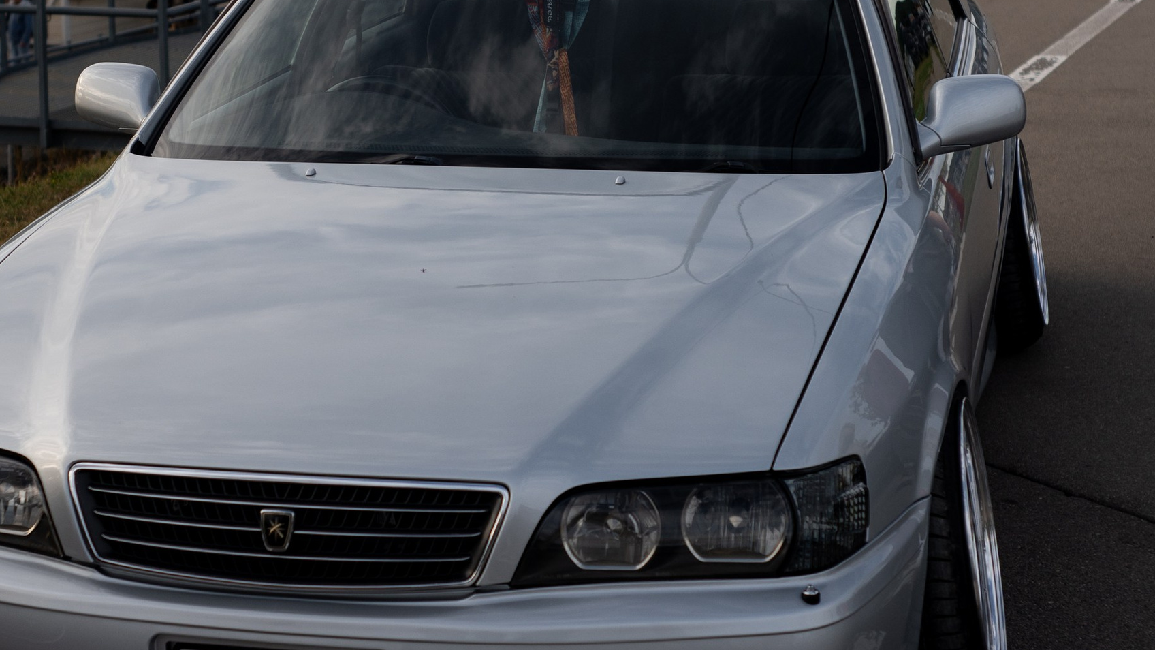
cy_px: 185
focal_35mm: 83
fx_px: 2542
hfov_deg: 25.6
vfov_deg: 14.5
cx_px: 501
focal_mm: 35
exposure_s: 1/1600
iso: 100
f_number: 2.5
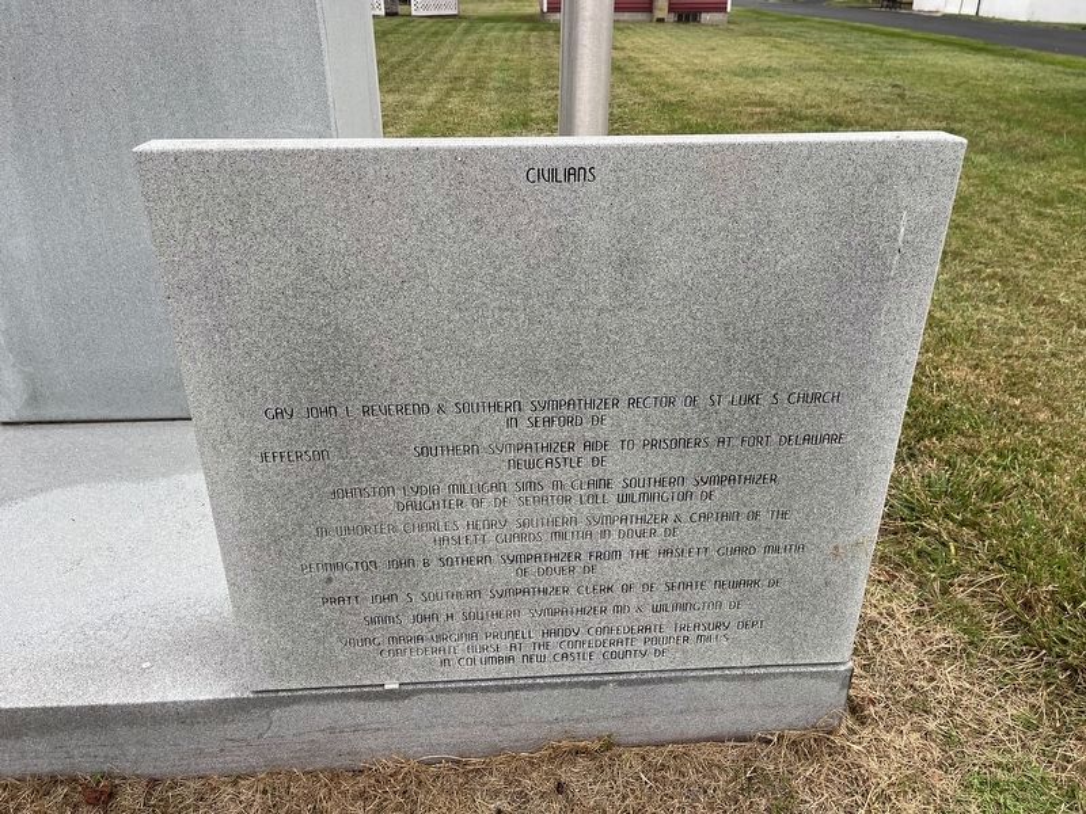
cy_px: 407
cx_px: 543
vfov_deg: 53.1
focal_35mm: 26
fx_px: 816
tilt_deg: -28.0
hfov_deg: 67.3
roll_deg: -0.9
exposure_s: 1/618
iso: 50
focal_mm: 5.1
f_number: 1.6
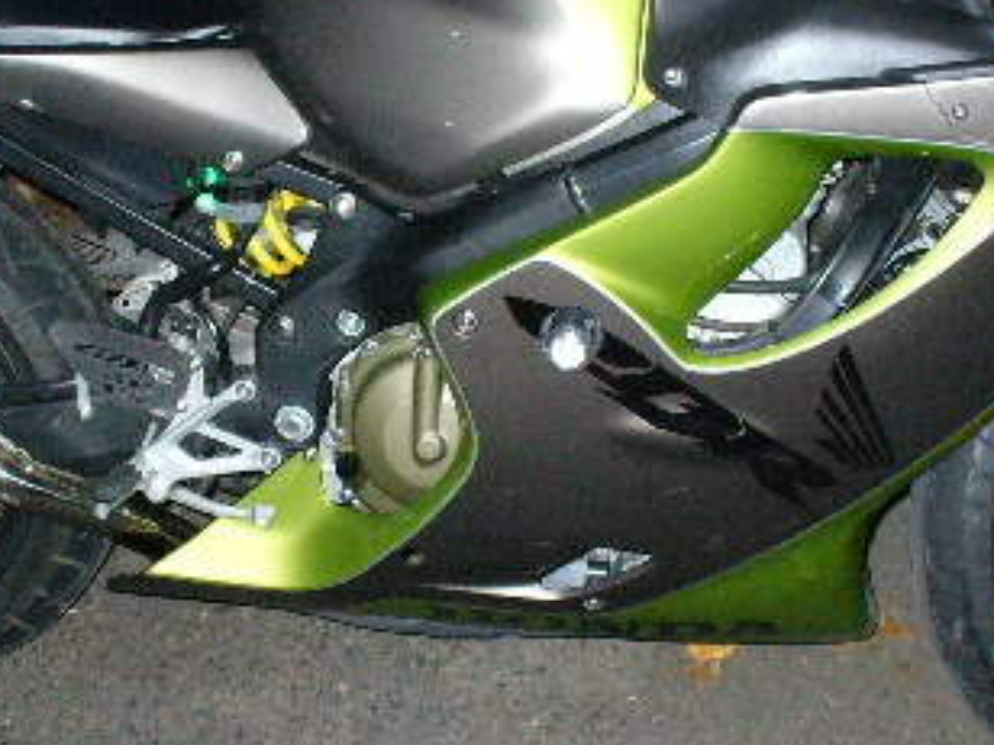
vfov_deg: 19.1
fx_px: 2211
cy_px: 410
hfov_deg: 25.2
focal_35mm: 77
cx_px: 316
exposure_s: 1/60
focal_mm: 6.1
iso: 400
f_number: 2.8
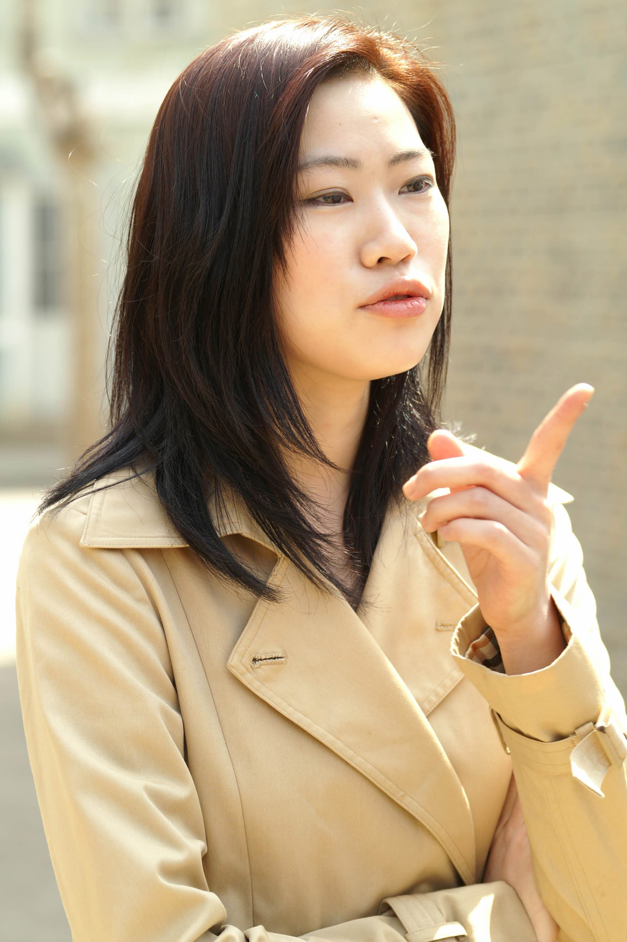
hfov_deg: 11.4
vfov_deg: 17.1
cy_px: 471
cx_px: 314
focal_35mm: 120
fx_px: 3141
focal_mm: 80
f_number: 4.5
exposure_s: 1/300
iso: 200
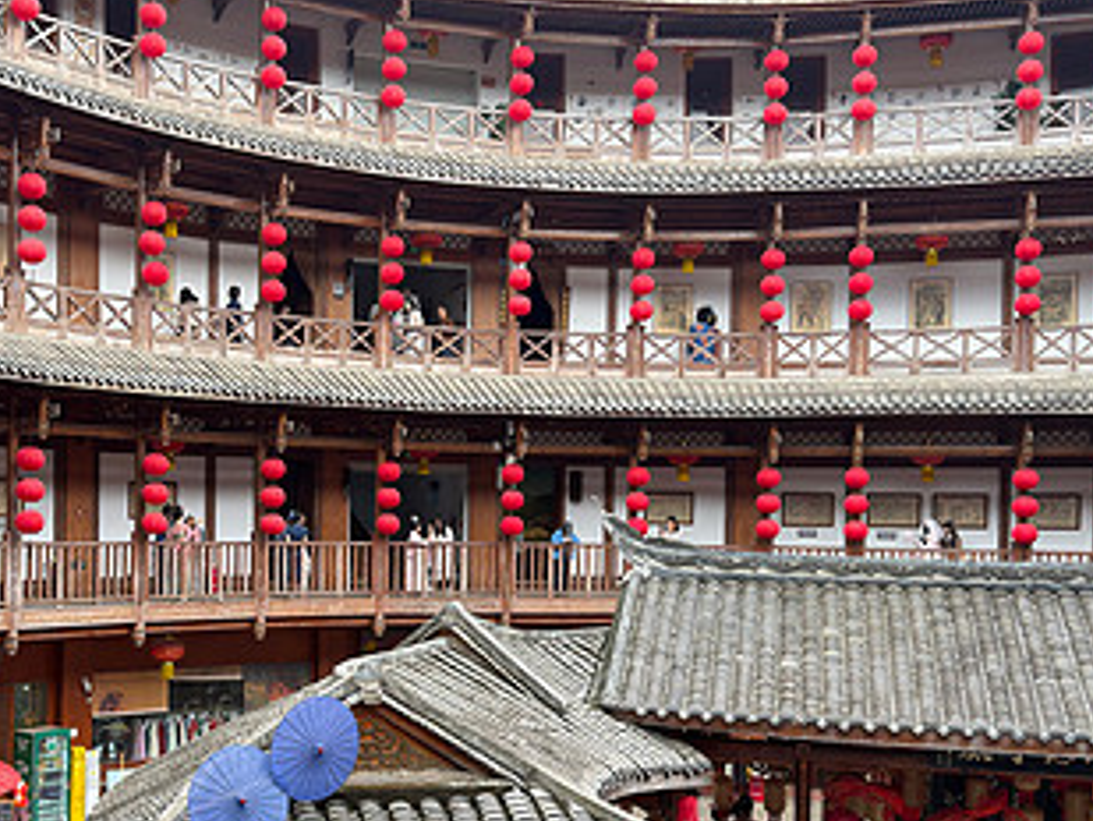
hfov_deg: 41.3
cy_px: 518
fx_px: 1421
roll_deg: +0.2
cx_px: 332
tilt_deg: -1.2
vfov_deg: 32.0
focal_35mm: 45
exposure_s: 1/519
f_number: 1.78
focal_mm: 6.76
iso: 80
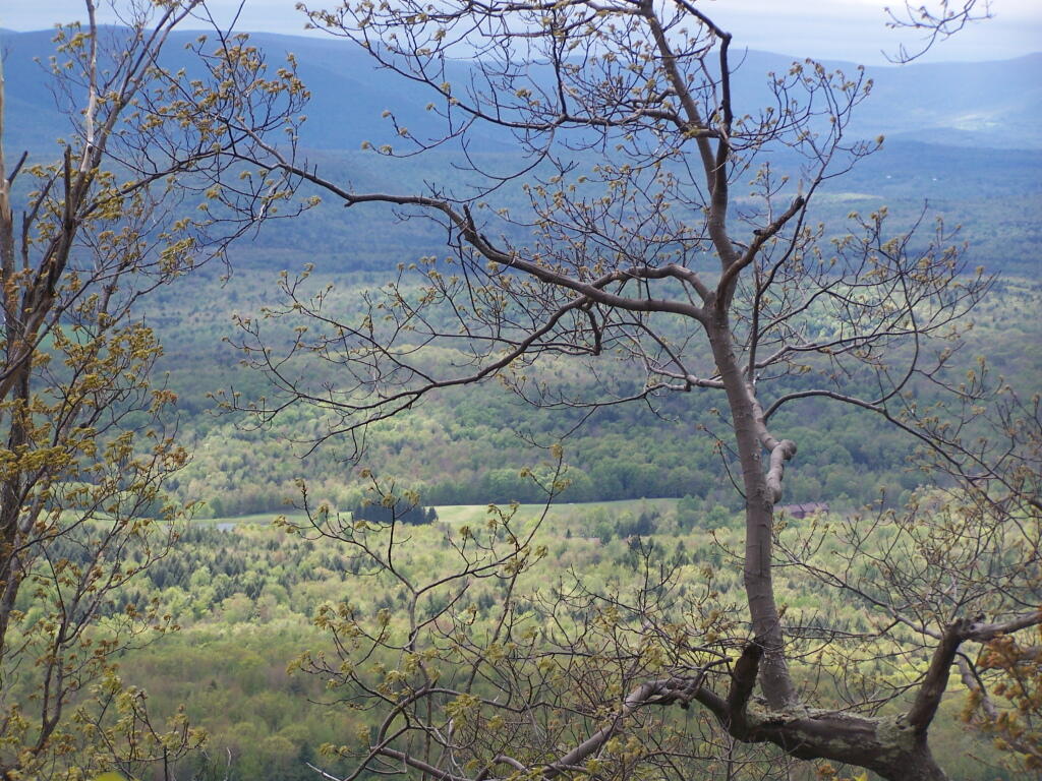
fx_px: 3853
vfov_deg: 11.6
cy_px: 390
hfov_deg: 15.4
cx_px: 521
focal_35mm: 128
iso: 80
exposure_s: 1/500
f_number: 3.2
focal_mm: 21.2
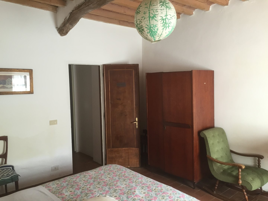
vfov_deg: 48.2
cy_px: 100
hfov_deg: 61.7
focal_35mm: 29
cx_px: 134
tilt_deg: -2.8
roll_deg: +0.1
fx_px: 225
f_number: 2.2
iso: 80
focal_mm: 4.15
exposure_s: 1/30
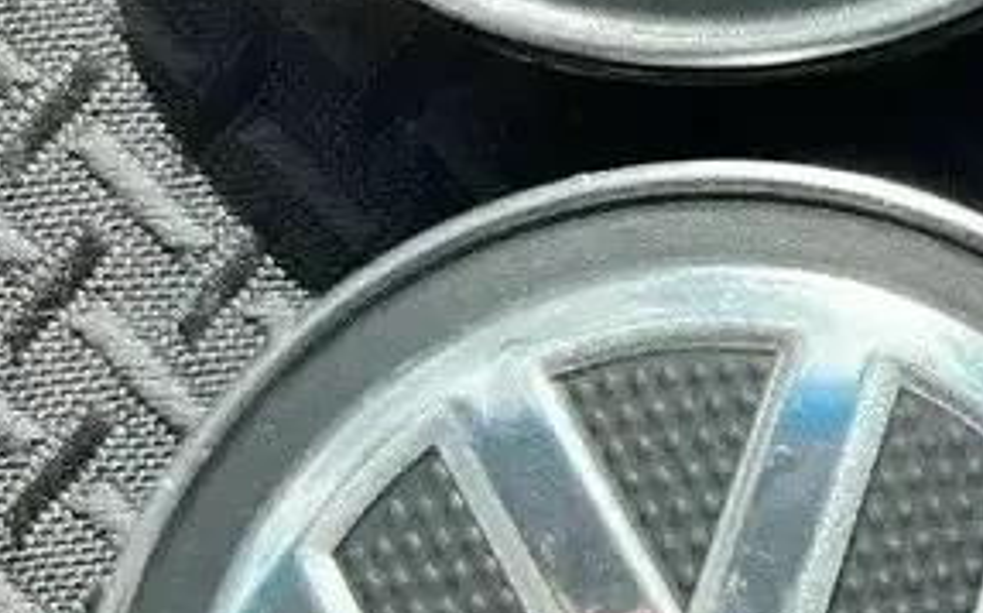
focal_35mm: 96
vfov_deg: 13.6
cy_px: 223
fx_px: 2570
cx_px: 1418
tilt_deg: -67.0
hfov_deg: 19.3
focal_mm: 5.7
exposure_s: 1/1934
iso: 50
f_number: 1.5
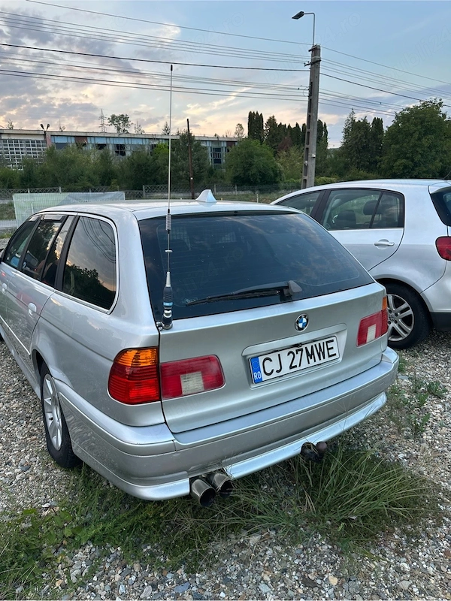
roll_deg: +1.9
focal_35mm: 24
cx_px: 226
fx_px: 417
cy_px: 300
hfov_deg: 56.8
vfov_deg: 71.6
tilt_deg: -12.5
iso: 80
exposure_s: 1/121
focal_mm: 6.86
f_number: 1.78
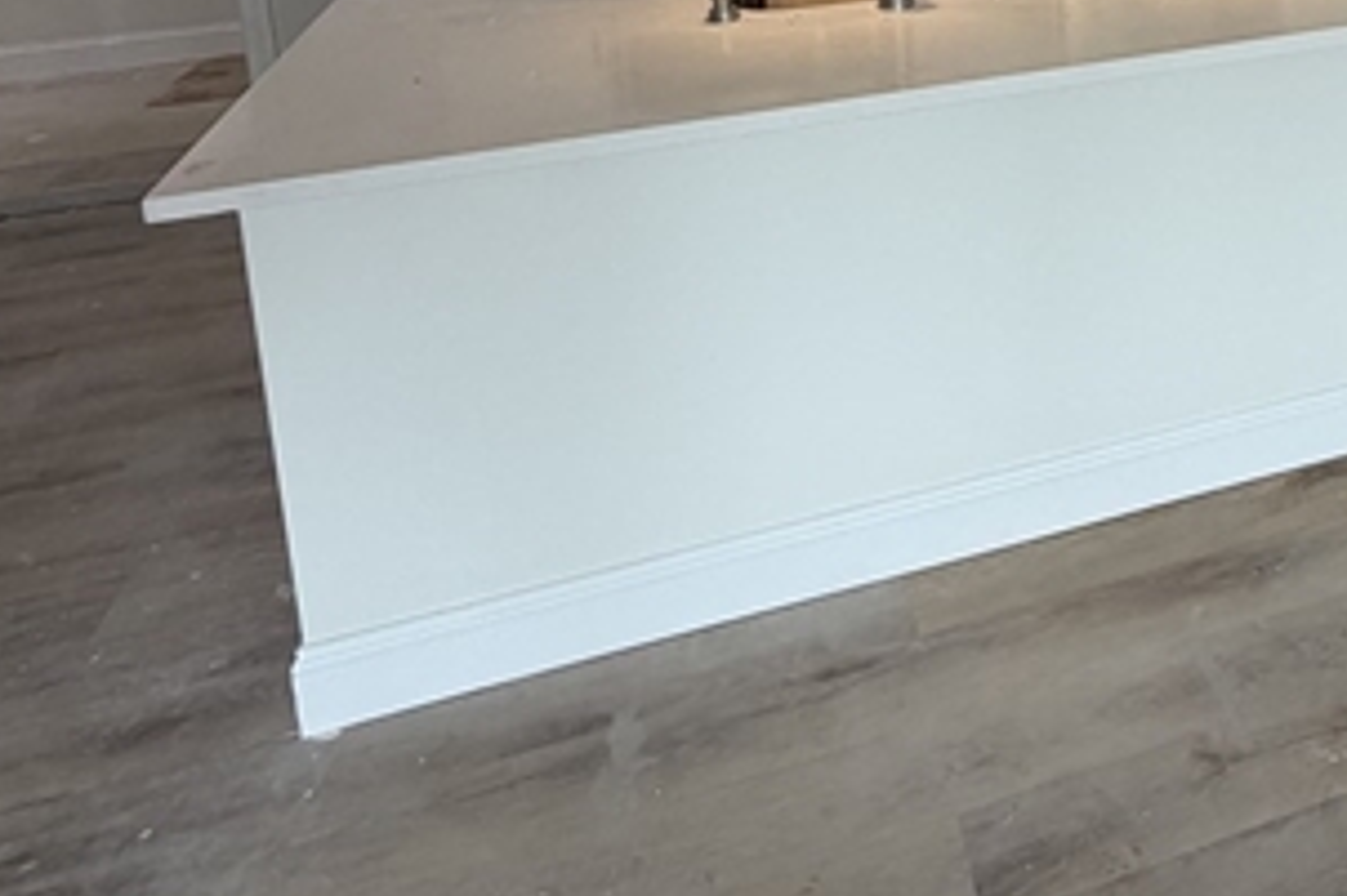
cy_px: -116
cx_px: 1253
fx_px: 1384
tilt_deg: -9.4
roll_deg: +1.2
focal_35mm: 37
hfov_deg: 46.0
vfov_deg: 31.4
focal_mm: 2.22
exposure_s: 1/121
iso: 125
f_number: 2.2
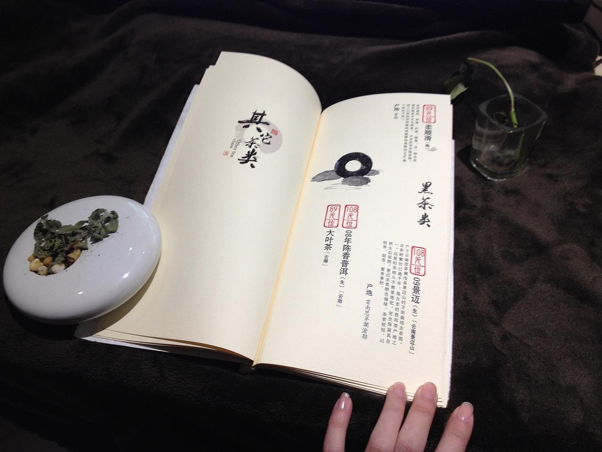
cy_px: 226
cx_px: 301
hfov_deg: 52.6
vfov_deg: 40.7
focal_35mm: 35
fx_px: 609
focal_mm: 4.28
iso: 50
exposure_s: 1/20
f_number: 2.4
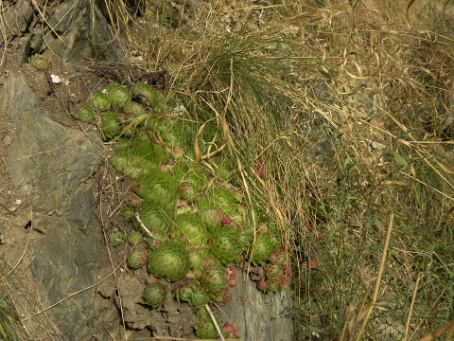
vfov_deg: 31.5
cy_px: 170
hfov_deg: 41.2
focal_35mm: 46
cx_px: 227
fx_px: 603
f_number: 4
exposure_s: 1/400
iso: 64
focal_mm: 8.2
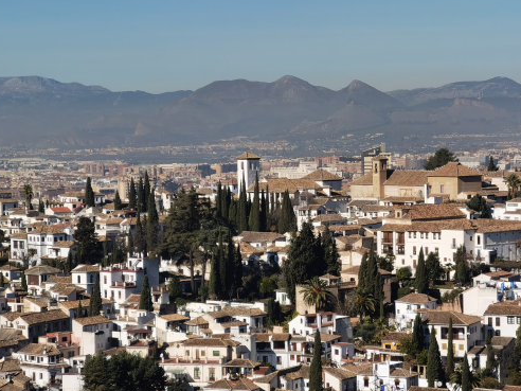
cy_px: 230
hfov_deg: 16.1
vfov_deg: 12.1
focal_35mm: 122
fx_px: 1836
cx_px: 293
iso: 50
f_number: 2.4
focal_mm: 7.48
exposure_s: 1/2825
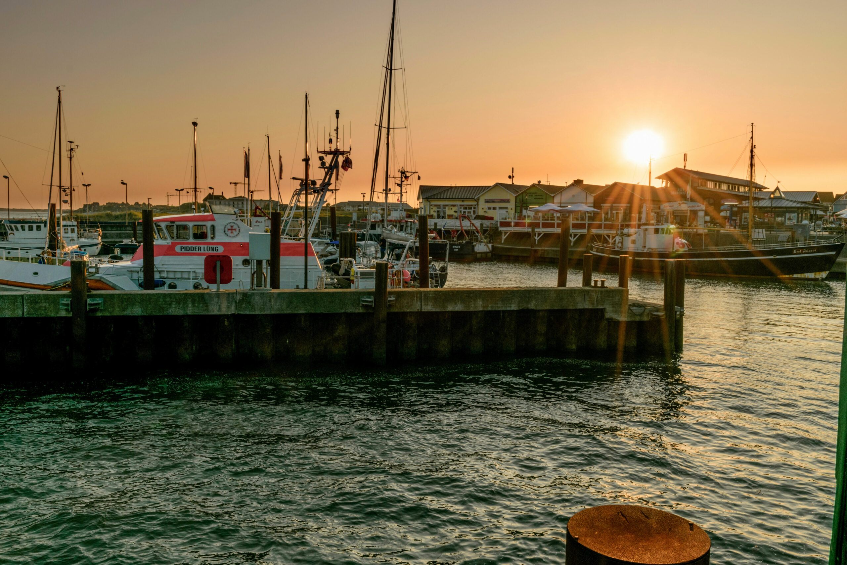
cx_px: 424
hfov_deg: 61.9
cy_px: 282
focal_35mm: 30
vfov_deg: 43.6
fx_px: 706
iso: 100
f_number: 14
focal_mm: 20
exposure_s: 1/200
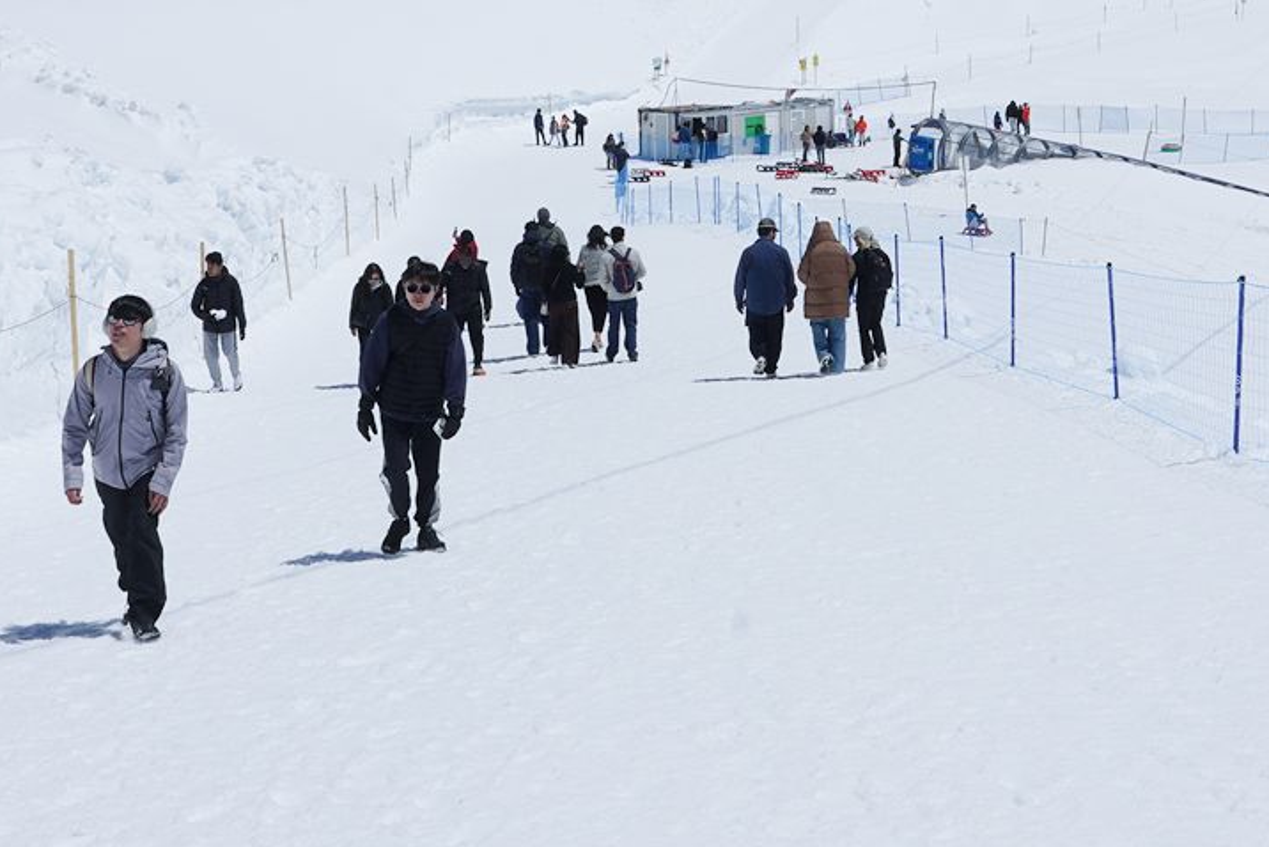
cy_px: 5
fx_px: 2363
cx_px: 790
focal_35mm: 67
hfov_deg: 29.9
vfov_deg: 19.7
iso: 100
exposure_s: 1/400
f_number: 16
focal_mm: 24
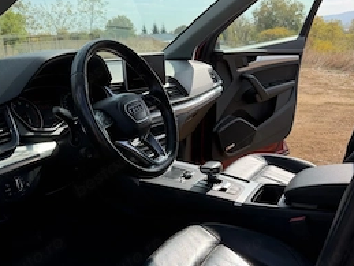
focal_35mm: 37
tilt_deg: -21.5
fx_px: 379
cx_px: 152
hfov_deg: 49.9
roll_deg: +3.0
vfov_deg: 38.2
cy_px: 181
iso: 100
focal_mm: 6.76
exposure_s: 1/2907
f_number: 1.78
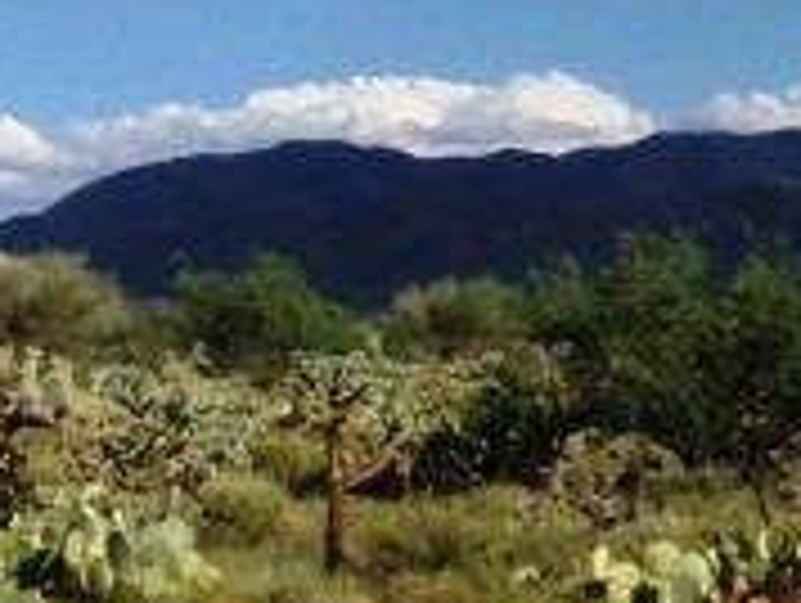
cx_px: -378
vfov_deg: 9.1
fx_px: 3731
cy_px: -122
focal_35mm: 161
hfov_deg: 11.8
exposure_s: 1/500
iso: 64
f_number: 5
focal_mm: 5
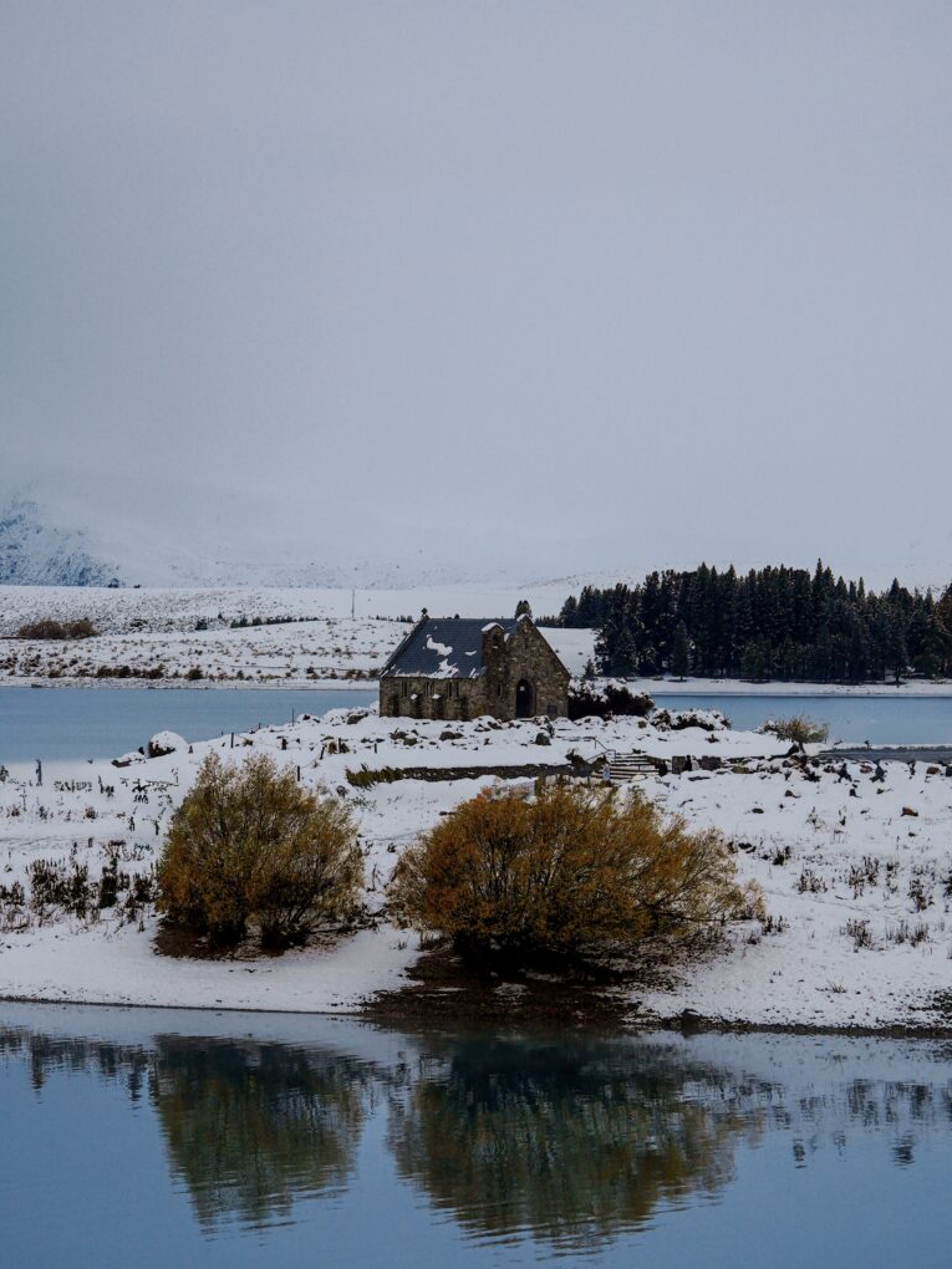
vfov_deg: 17.3
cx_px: 477
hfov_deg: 13.0
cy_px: 615
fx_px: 4180
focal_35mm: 114
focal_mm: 70
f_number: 2.8
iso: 200
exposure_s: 1/160
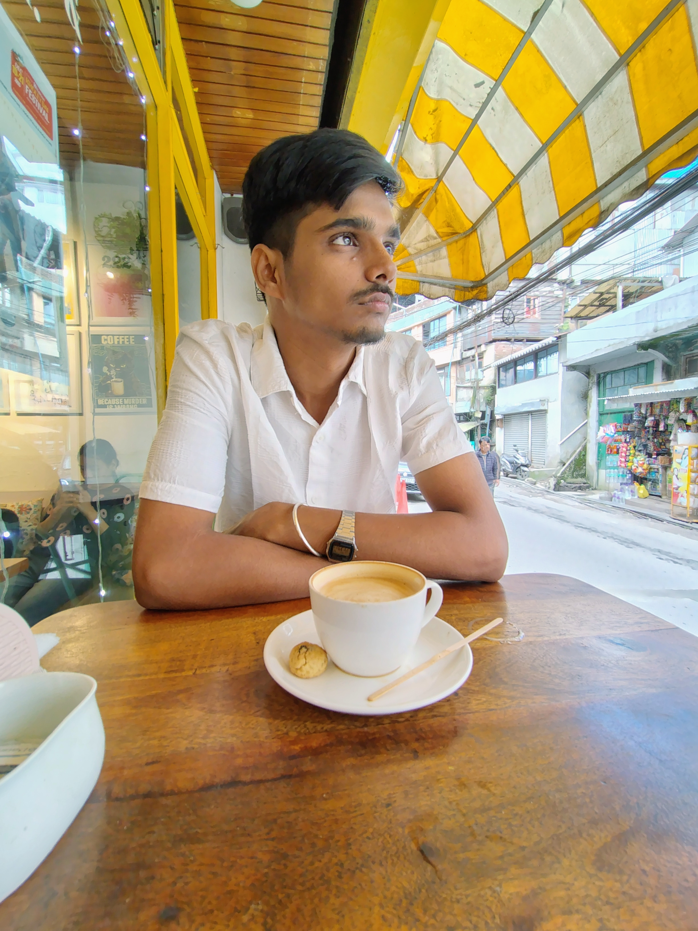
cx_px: 349
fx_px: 430
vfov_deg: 94.5
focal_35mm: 16
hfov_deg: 78.1
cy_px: 466
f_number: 2.2
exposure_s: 1/25
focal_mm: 1.66
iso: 328
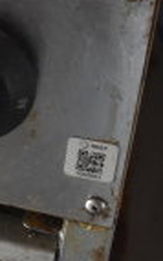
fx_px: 929
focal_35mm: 131
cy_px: 8
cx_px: -299
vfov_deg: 15.7
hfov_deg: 8.6
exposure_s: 1/30
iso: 1600
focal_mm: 20
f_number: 3.8
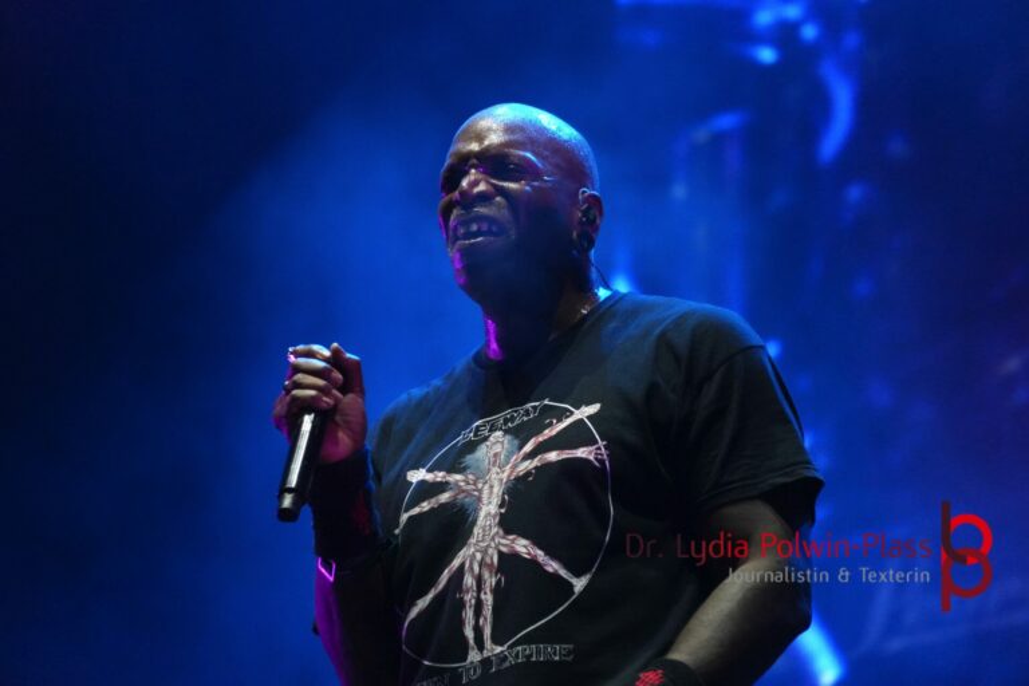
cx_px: 514
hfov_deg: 8.2
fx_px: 7160
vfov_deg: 5.5
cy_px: 343
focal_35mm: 250
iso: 3200
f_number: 6.3
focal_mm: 167
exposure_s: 1/320
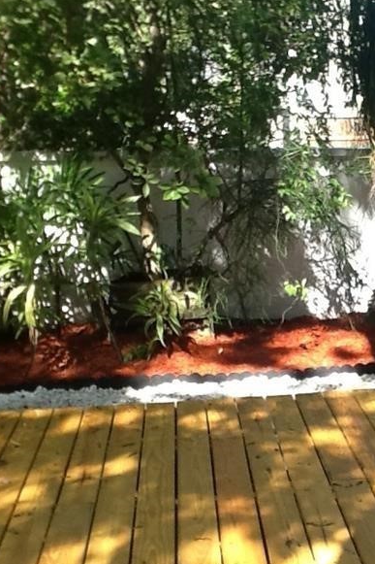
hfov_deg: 20.8
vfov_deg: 31.9
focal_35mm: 63
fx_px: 985
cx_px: 377
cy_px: 287
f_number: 2.4
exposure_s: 1/178
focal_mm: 2.03
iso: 40
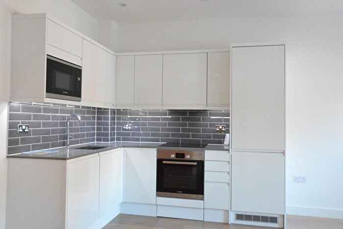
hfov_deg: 62.0
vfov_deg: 43.6
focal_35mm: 30
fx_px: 286
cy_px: 114
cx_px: 172
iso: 5600
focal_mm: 20
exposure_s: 1/30
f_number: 11
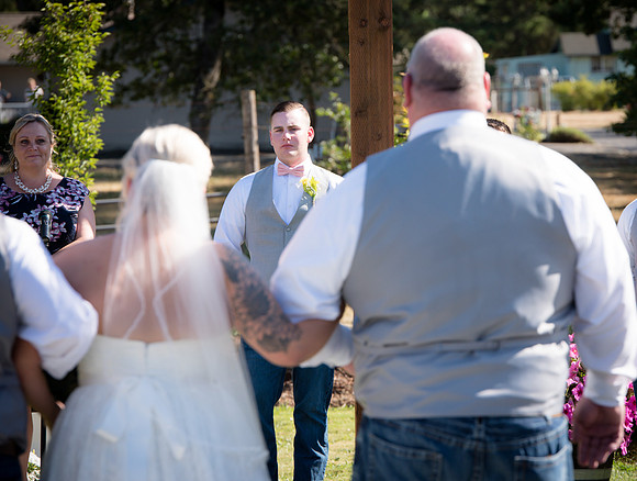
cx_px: 389
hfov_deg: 9.9
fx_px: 3671
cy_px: 222
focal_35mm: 199
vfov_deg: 7.5
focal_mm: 170
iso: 160
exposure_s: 1/400
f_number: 6.3
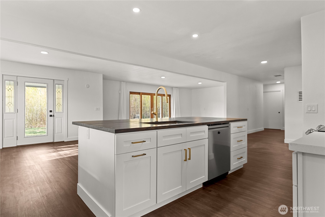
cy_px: 108
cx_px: 162
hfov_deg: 86.0
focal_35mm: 19
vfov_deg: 63.8
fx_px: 174
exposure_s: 1/15
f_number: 2.8
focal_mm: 19.3
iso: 400
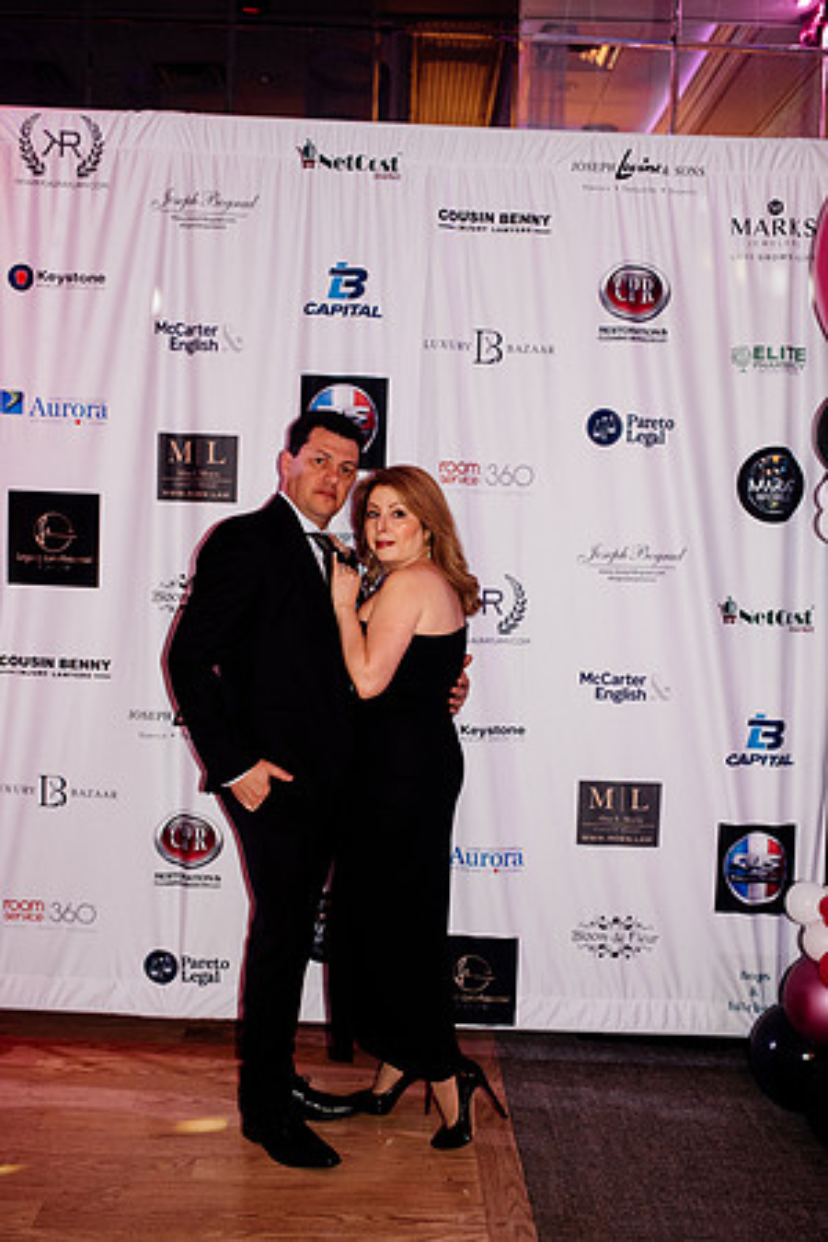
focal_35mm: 35
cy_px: 621
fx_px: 1207
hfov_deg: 37.9
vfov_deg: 54.4
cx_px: 414
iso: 3200
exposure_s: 1/200
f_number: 3.2
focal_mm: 35
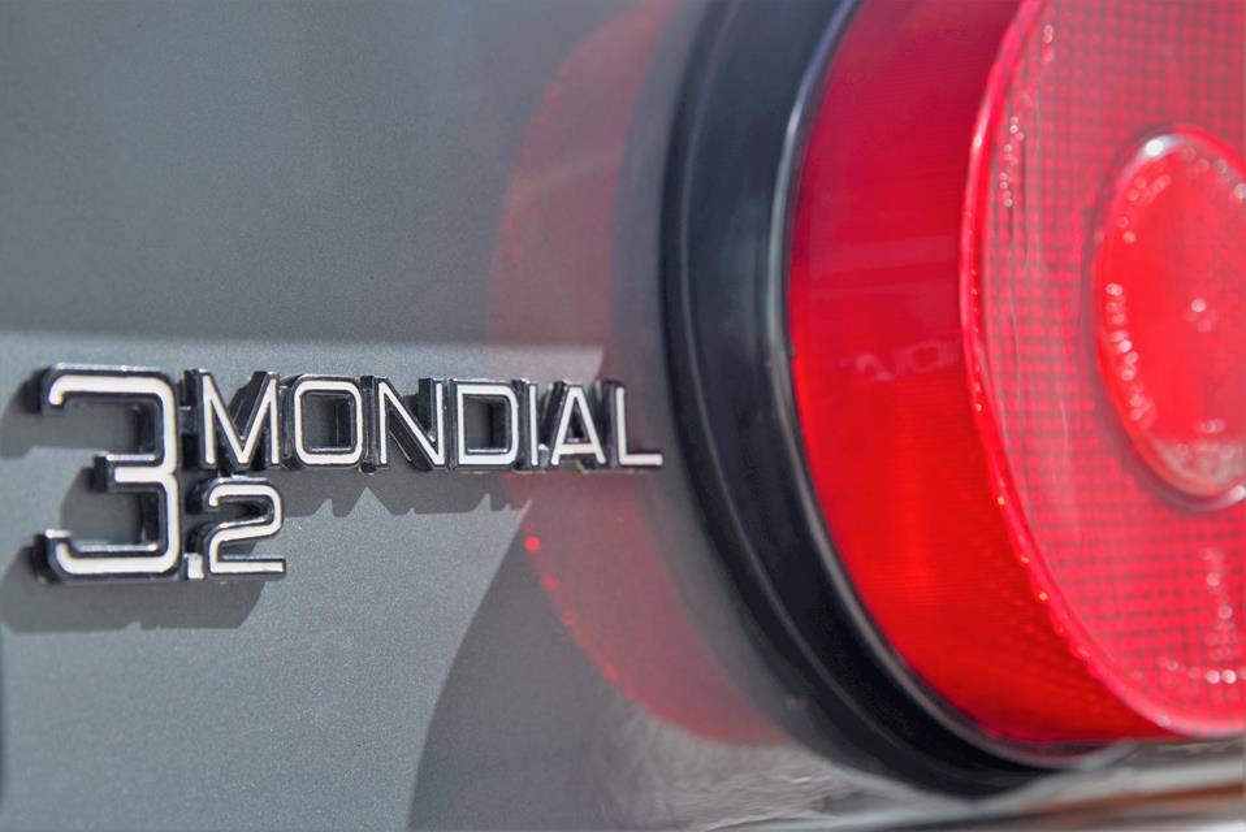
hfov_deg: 17.1
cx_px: 623
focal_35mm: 120
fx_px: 4156
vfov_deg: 11.4
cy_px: 416
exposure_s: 1/80
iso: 100
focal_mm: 120
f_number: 8
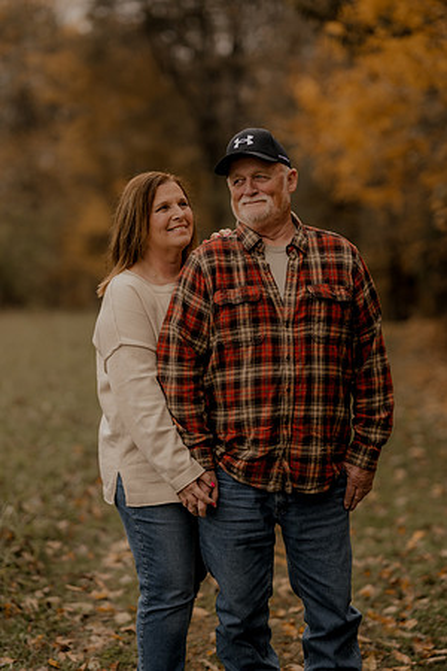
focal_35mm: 85
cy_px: 336
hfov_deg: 16.1
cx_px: 224
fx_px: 1583
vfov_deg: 23.9
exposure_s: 1/2500
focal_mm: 85
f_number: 1.8
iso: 250
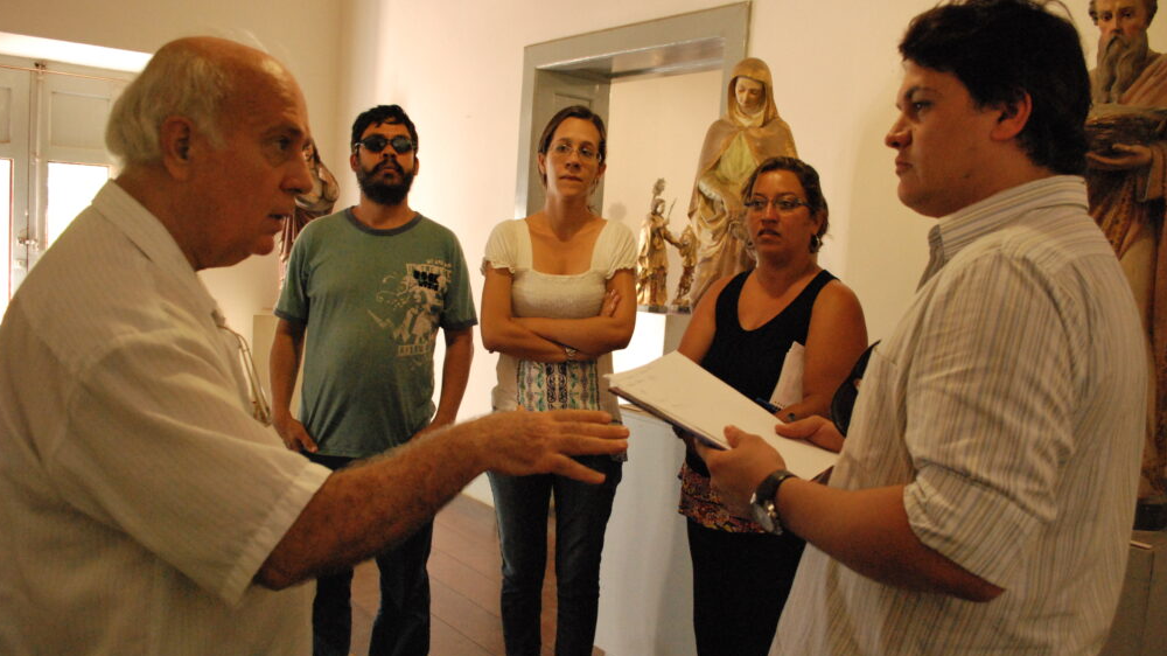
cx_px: 589
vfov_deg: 40.1
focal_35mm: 29
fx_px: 897
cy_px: 353
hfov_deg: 66.1
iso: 1600
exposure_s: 1/50
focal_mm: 18
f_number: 3.5
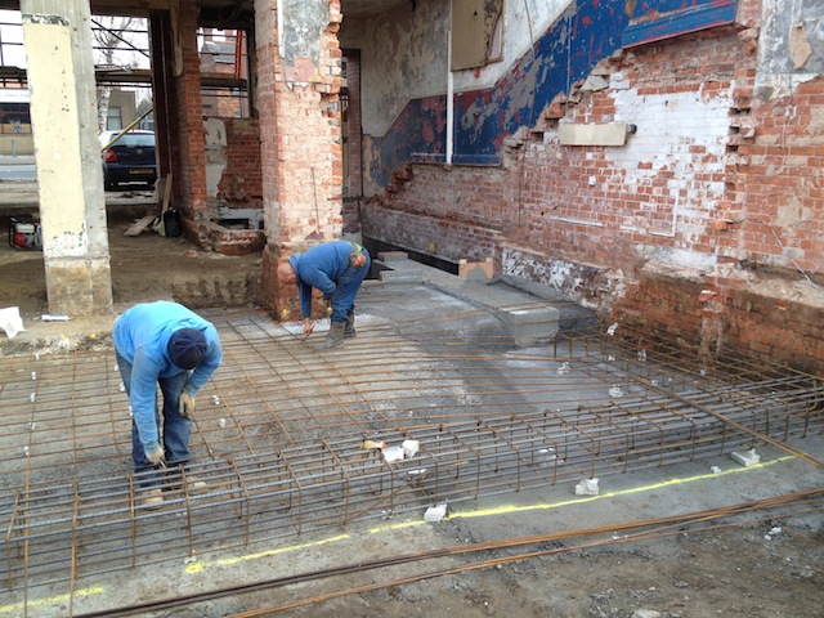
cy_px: 309
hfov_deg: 52.6
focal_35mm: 35
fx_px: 833
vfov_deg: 40.7
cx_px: 412
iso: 80
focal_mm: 4.28
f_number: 2.4
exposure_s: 1/120
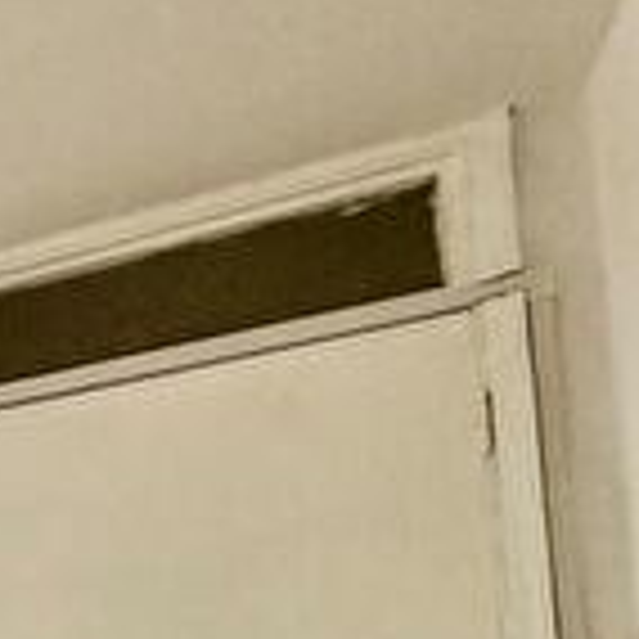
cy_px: 799
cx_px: -909
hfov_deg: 15.0
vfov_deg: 24.9
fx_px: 1274
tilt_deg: +4.5
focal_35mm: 61
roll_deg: +0.4
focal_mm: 2.22
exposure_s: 1/121
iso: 80
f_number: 2.2
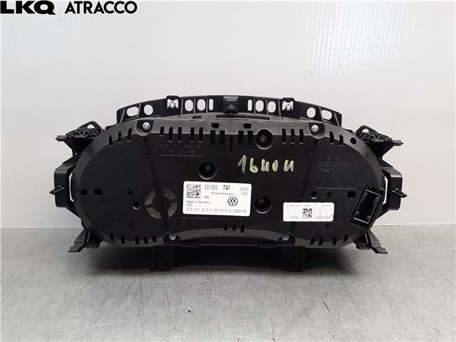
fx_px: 369
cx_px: 228
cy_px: 171
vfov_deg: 49.7
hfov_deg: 63.4
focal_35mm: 28
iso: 50
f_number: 1.9
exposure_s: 1/50
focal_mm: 2.91
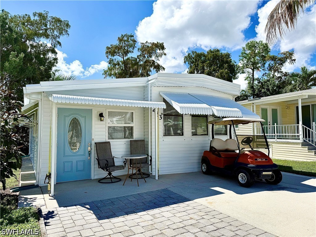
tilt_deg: +3.9
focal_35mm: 24
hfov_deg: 71.6
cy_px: 118
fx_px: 219
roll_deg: +0.4
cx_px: 158
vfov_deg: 56.8
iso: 80
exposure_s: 1/6711
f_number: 1.78
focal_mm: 6.76
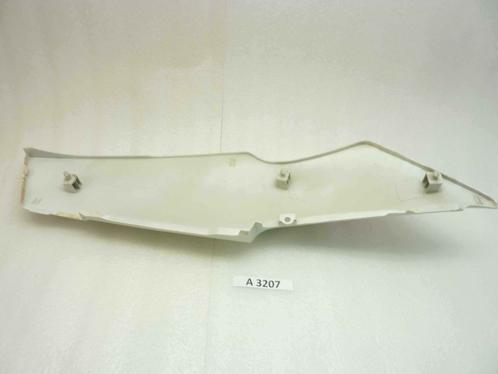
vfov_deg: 54.9
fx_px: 360
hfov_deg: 69.4
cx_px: 249
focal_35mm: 25
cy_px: 187
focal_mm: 4.1
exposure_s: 1/15
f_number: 3.3
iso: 80
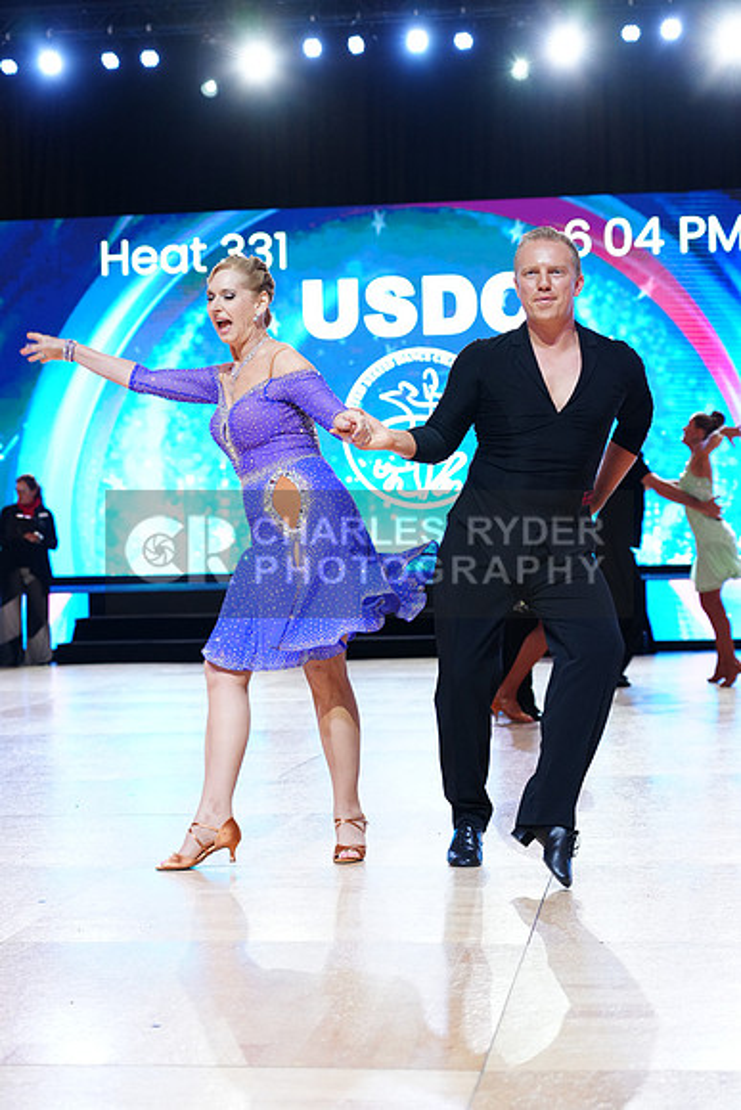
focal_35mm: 68
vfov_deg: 29.6
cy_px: 555
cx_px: 370
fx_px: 2098
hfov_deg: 20.0
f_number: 4
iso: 2000
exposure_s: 1/250
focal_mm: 68
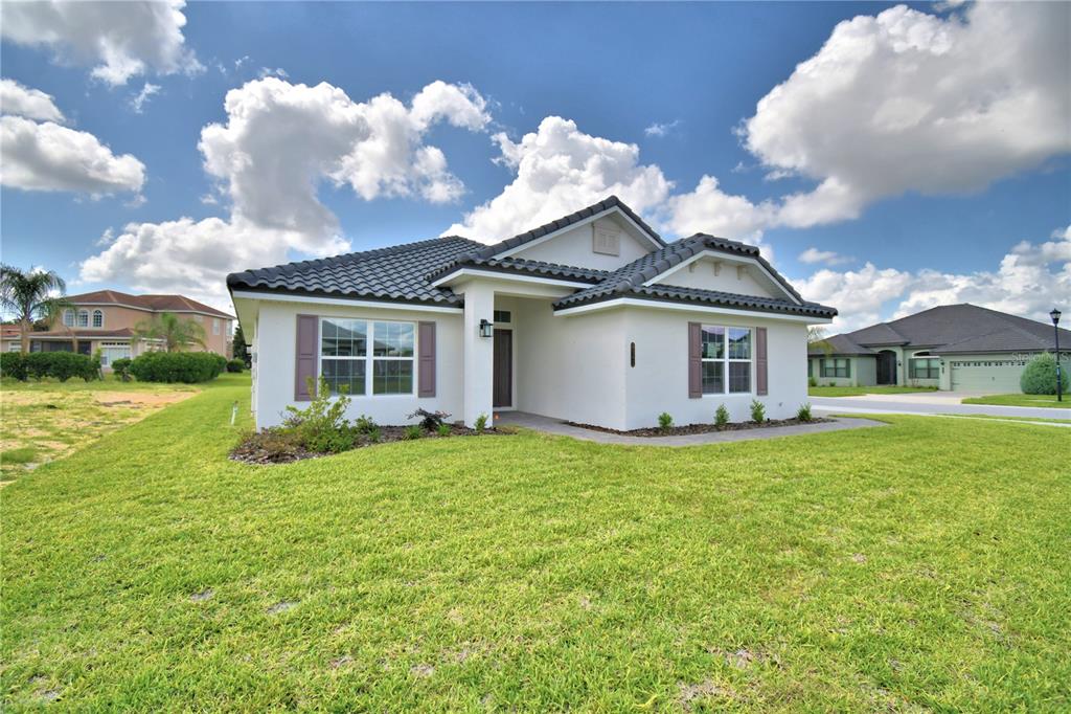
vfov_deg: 77.3
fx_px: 446
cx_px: 536
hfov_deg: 100.4
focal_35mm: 15
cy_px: 357
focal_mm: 10
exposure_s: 1/1250
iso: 100
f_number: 4.5
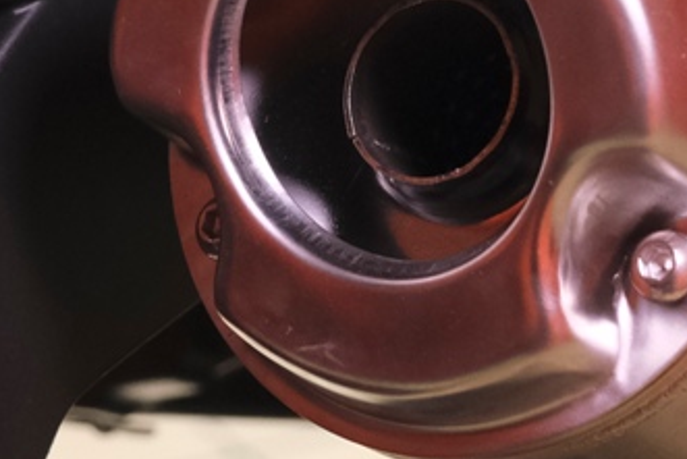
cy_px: -207
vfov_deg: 8.0
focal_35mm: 169
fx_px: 3226
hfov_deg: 12.1
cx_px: 178
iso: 1600
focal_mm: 23.5
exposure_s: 1/100
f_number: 4
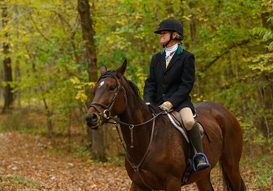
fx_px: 1018
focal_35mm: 132
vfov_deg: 10.7
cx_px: 129
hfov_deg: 15.3
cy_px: 93
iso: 1250
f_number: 3.5
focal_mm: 110
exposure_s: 1/250
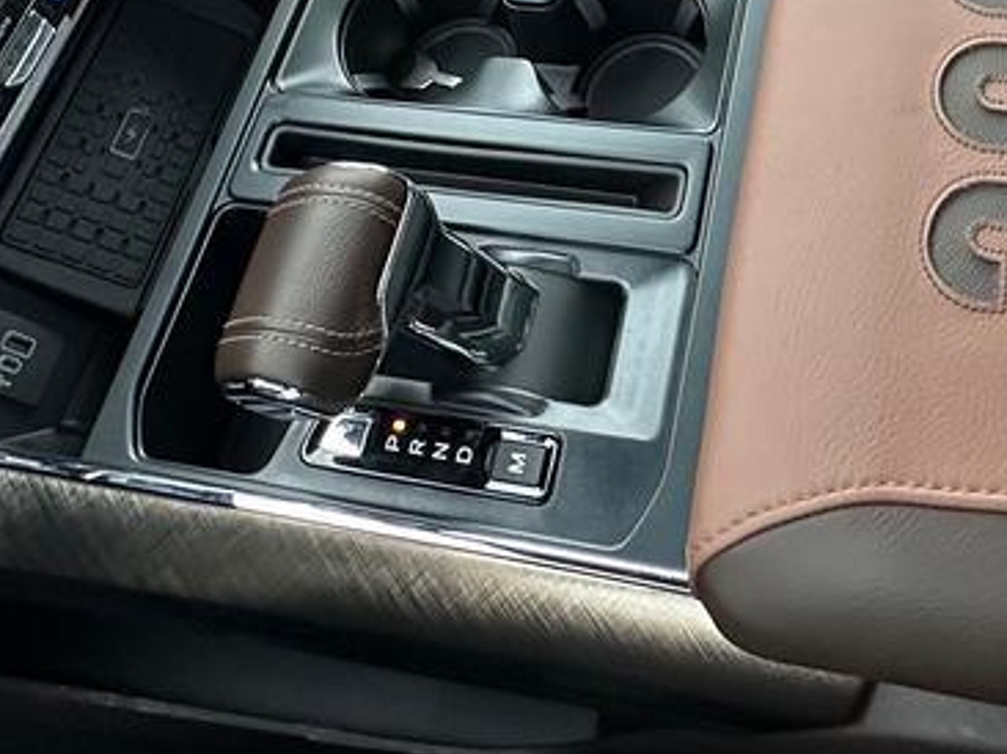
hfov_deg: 38.3
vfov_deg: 22.3
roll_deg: +12.4
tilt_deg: -40.0
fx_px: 1425
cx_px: 699
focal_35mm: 49
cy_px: -482
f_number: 2.2
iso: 250
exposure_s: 1/54
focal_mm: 2.22
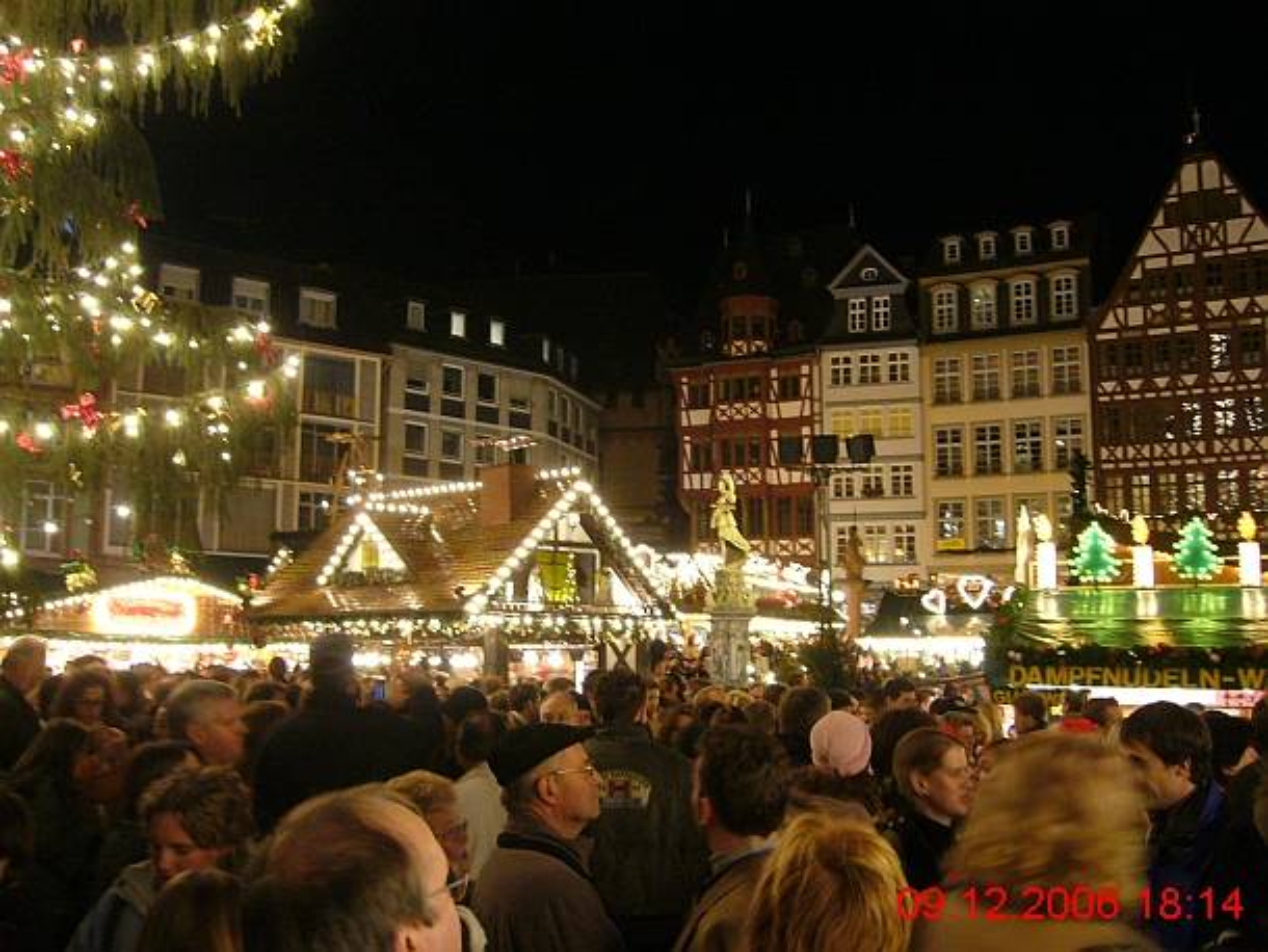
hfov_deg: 52.6
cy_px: 476
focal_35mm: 35
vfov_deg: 40.7
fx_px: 1283
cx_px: 634
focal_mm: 5.8
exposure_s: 1/8
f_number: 2.8
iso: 200
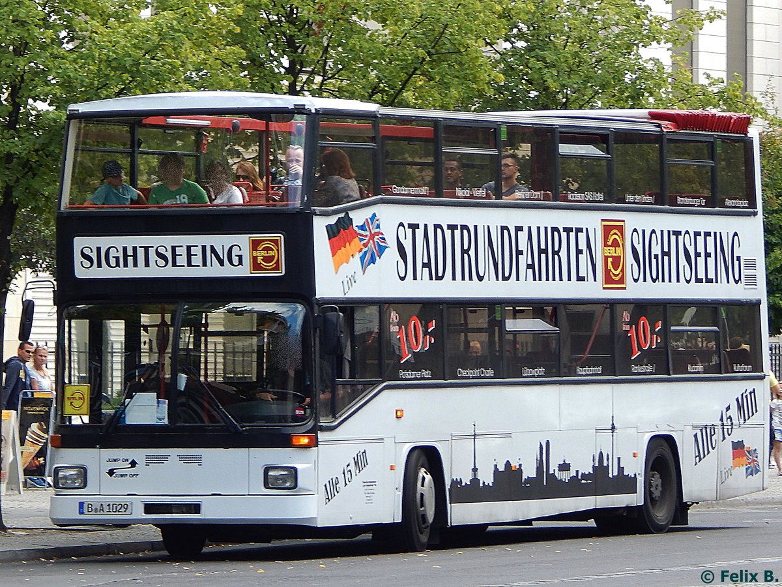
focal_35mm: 250
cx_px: 391
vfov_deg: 5.9
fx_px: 5648
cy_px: 294
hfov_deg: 7.9
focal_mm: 44.9
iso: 125
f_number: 5.6
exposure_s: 1/125
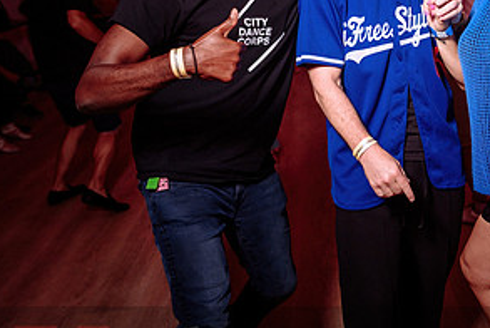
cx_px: 408
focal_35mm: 51
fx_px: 695
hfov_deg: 37.2
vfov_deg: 26.4
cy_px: 109
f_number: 2.8
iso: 800
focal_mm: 24
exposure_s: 1/80
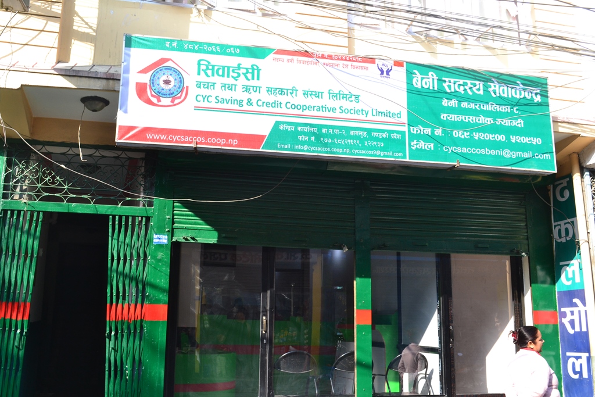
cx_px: 298
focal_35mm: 33
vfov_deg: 40.0
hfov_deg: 57.2
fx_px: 545
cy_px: 198
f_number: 9
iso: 400
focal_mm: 22
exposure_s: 1/100
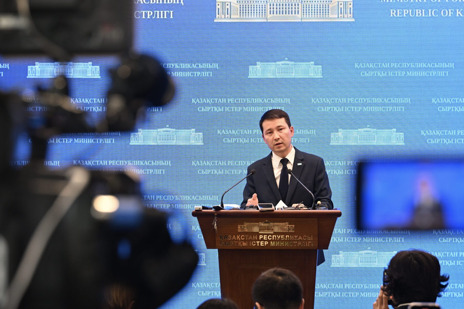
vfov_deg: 16.8
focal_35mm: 81
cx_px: 283
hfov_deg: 25.0
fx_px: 1044
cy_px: 170
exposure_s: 1/200
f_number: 4
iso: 800
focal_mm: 57
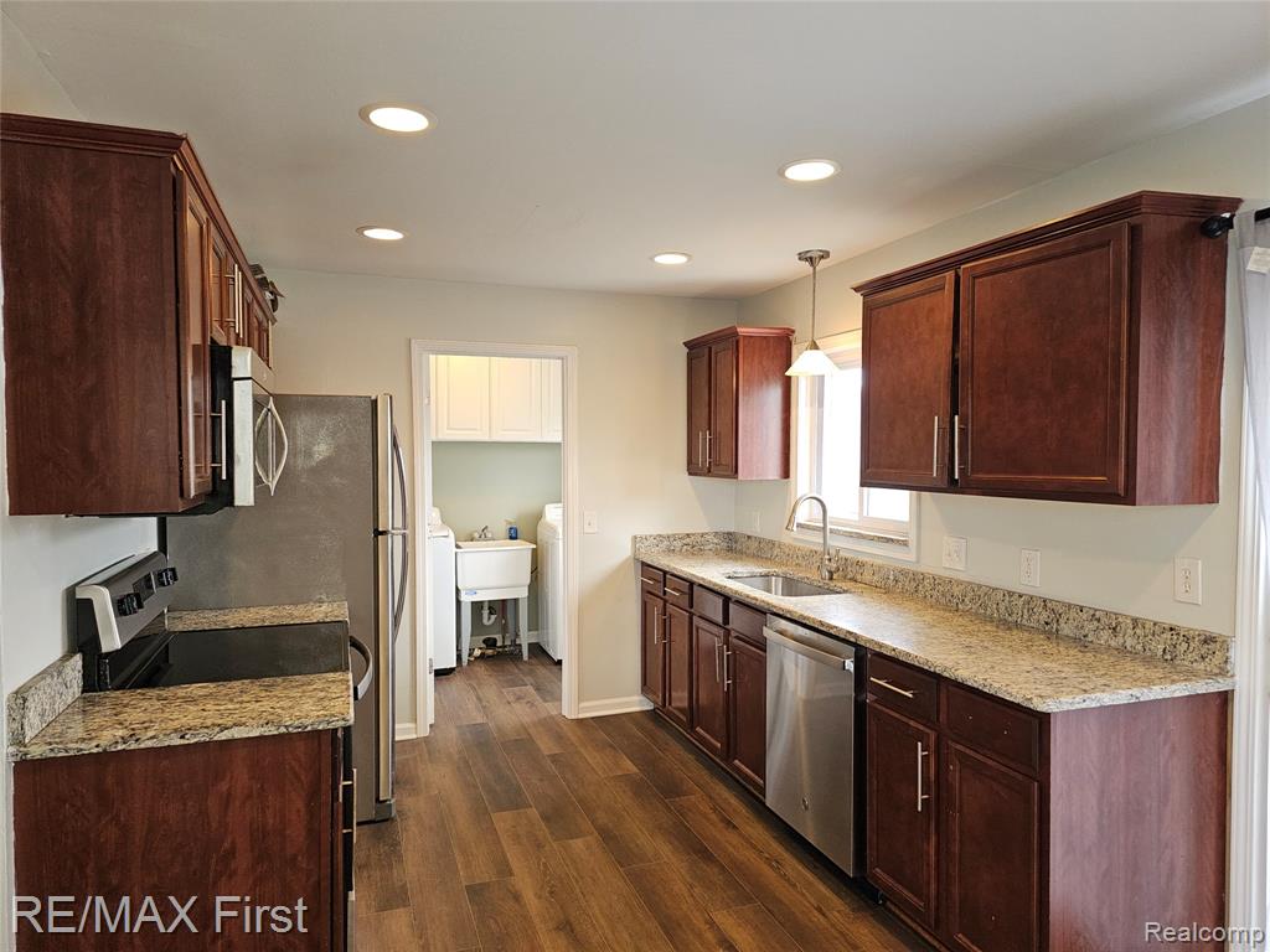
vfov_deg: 58.9
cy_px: 476
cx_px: 635
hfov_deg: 73.9
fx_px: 844
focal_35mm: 23
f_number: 1.7
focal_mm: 6.3
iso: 100
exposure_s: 1/60
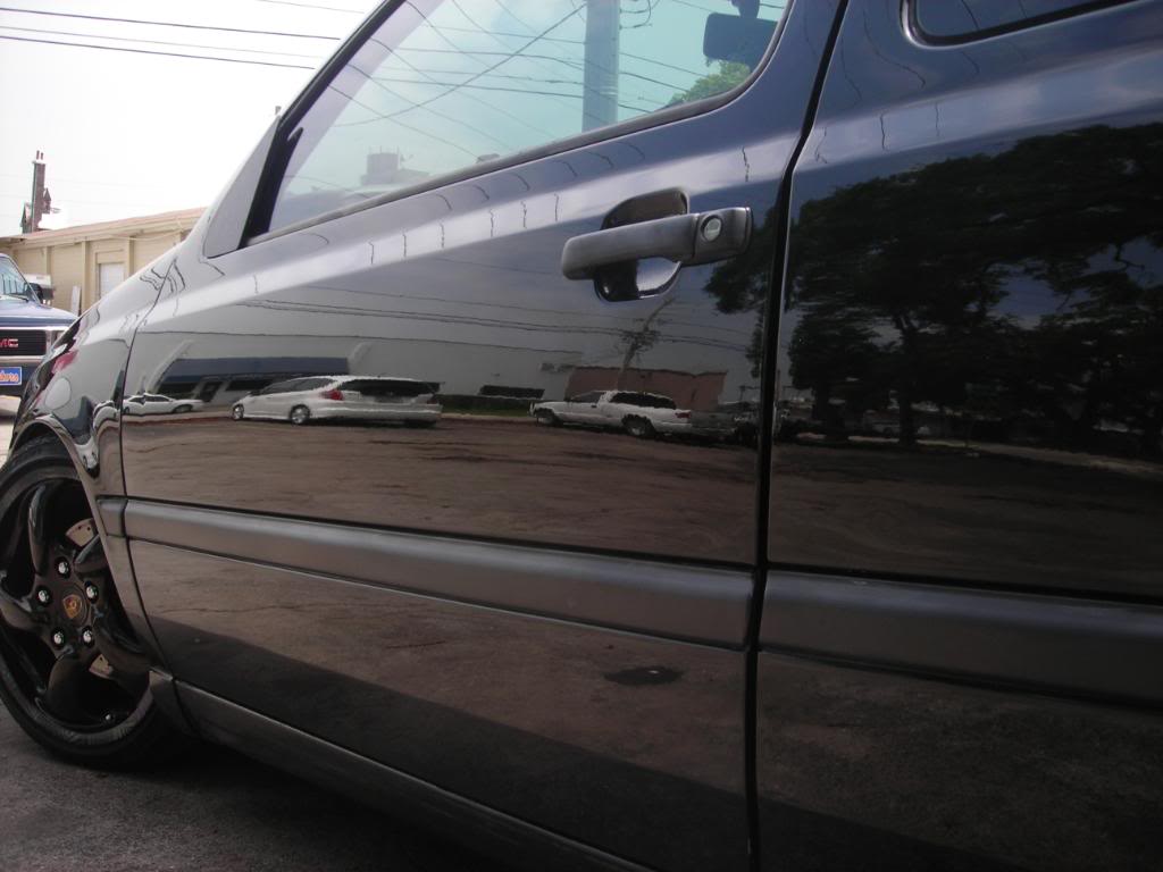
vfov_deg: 37.7
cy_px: 436
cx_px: 582
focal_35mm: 38
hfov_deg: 49.0
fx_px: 1277
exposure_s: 1/270
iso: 50
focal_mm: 6.3
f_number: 3.2
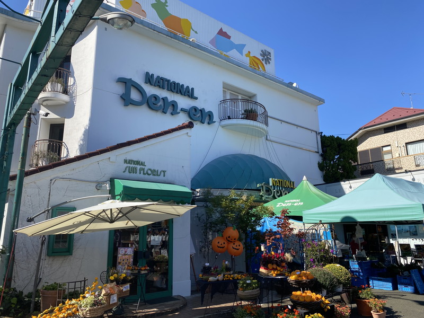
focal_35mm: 26
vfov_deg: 53.1
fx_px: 318
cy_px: 159
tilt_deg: +14.0
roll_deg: +0.7
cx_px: 212
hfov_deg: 67.3
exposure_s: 1/1866
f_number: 1.8
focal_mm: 4.25
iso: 32
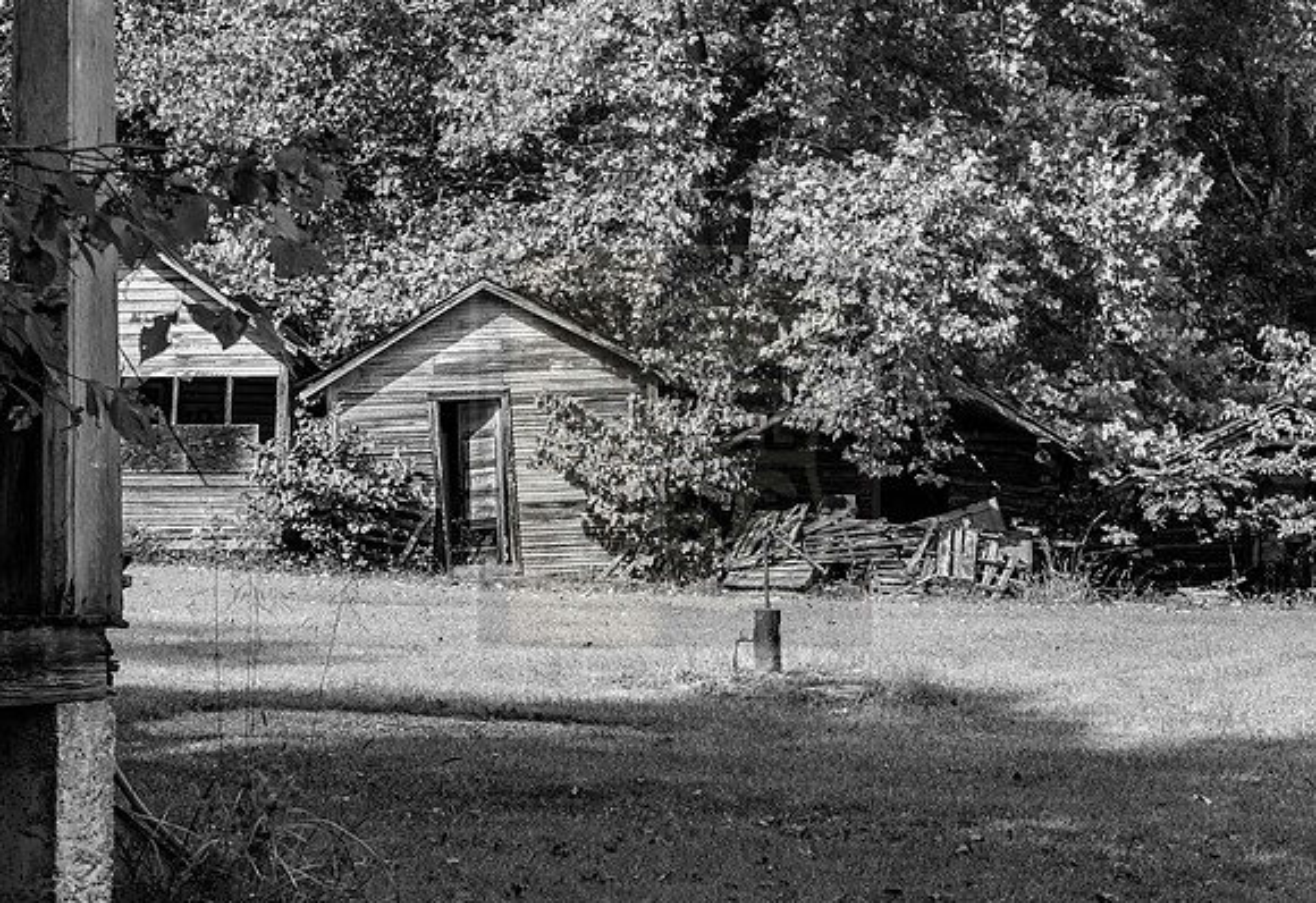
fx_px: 3115
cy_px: 452
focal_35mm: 84
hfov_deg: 23.9
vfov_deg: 16.5
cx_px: 681
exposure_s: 1/320
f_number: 9
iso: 400
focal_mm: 55
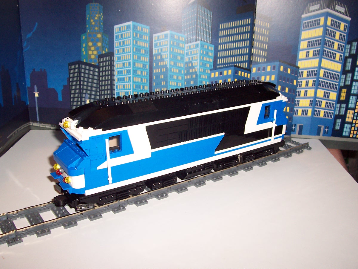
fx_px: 383
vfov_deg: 38.7
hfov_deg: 50.1
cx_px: 179
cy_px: 134
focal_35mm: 37
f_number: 2.8
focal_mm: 5.6
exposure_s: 1/60
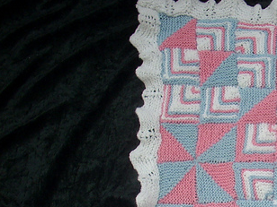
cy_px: 185
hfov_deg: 24.1
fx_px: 616
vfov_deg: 18.8
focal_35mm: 77
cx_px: 283
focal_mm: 6.2
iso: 64
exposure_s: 1/162
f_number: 2.8
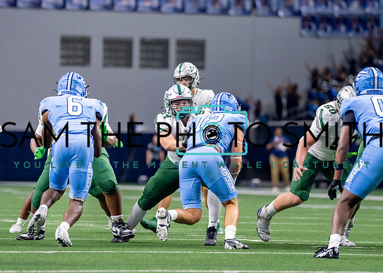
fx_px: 3457
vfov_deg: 4.5
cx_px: 187
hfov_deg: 6.3
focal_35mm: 318
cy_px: 113
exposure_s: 1/1000
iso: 2000
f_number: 2.8
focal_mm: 200
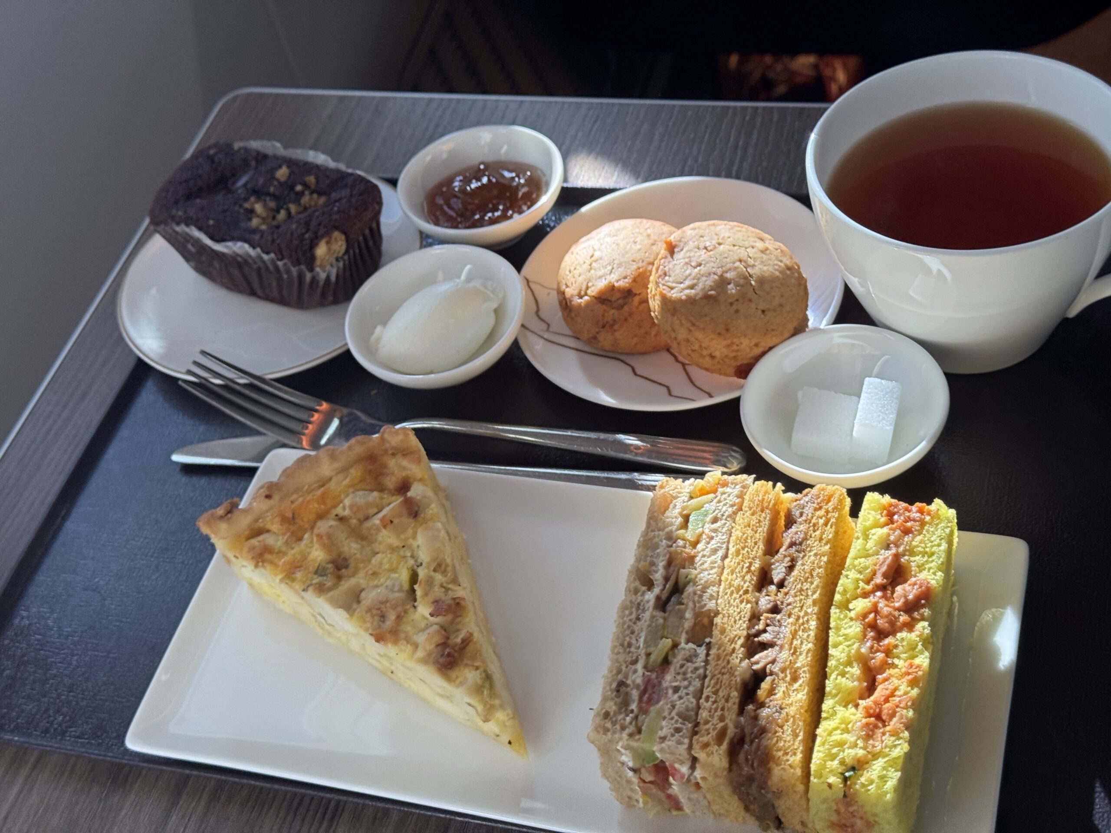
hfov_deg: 39.7
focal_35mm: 48
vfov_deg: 30.3
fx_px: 1541
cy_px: 416
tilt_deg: -47.7
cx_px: 556
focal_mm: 6.76
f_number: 1.78
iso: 125
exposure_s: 1/56
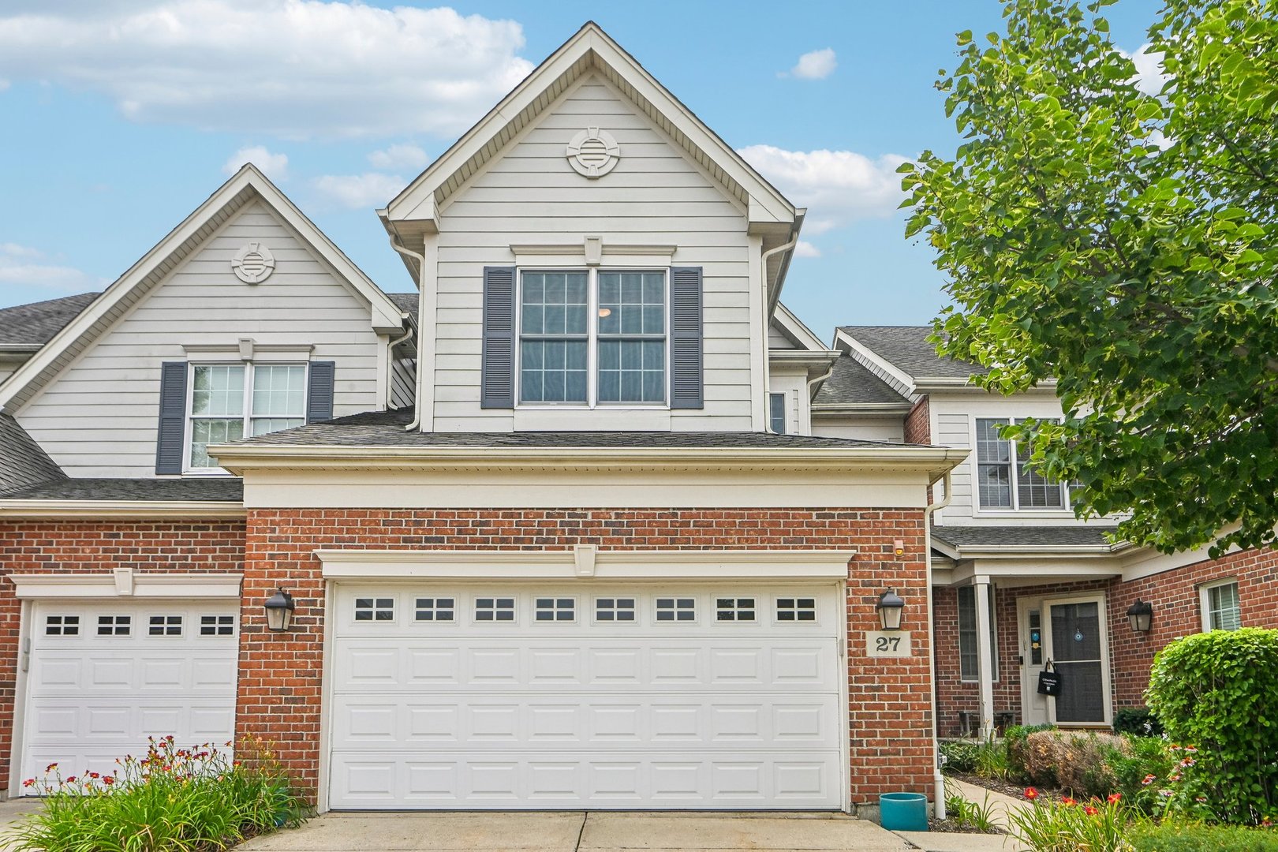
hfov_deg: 73.7
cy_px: 426
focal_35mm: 24
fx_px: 852
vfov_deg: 53.1
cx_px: 639
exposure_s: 1/400
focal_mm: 24
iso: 400
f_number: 13
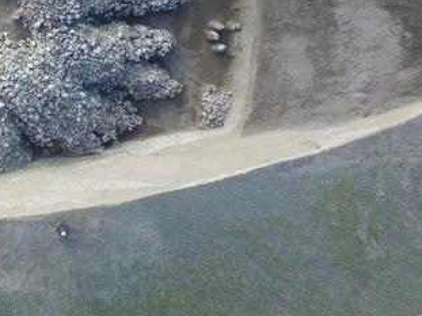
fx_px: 548
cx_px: -39
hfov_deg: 36.0
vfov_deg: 29.5
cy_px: -18
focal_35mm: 45
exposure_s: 1/173
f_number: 2.8
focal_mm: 3.61
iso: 100
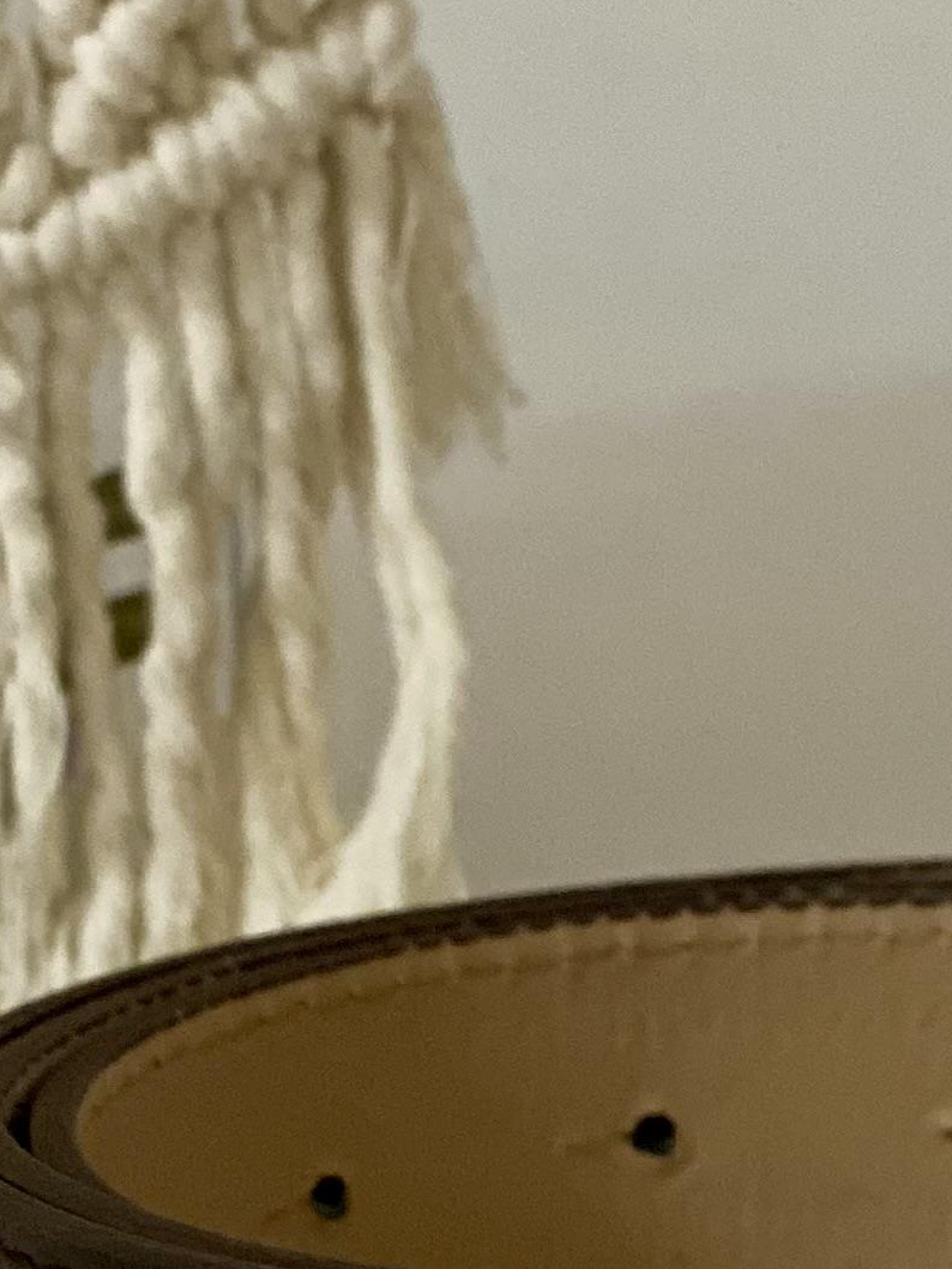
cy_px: 1252
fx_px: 7262
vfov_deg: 9.9
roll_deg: -1.1
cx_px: 1306
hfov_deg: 7.4
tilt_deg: -13.9
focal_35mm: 198
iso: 400
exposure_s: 1/25
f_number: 2
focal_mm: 6
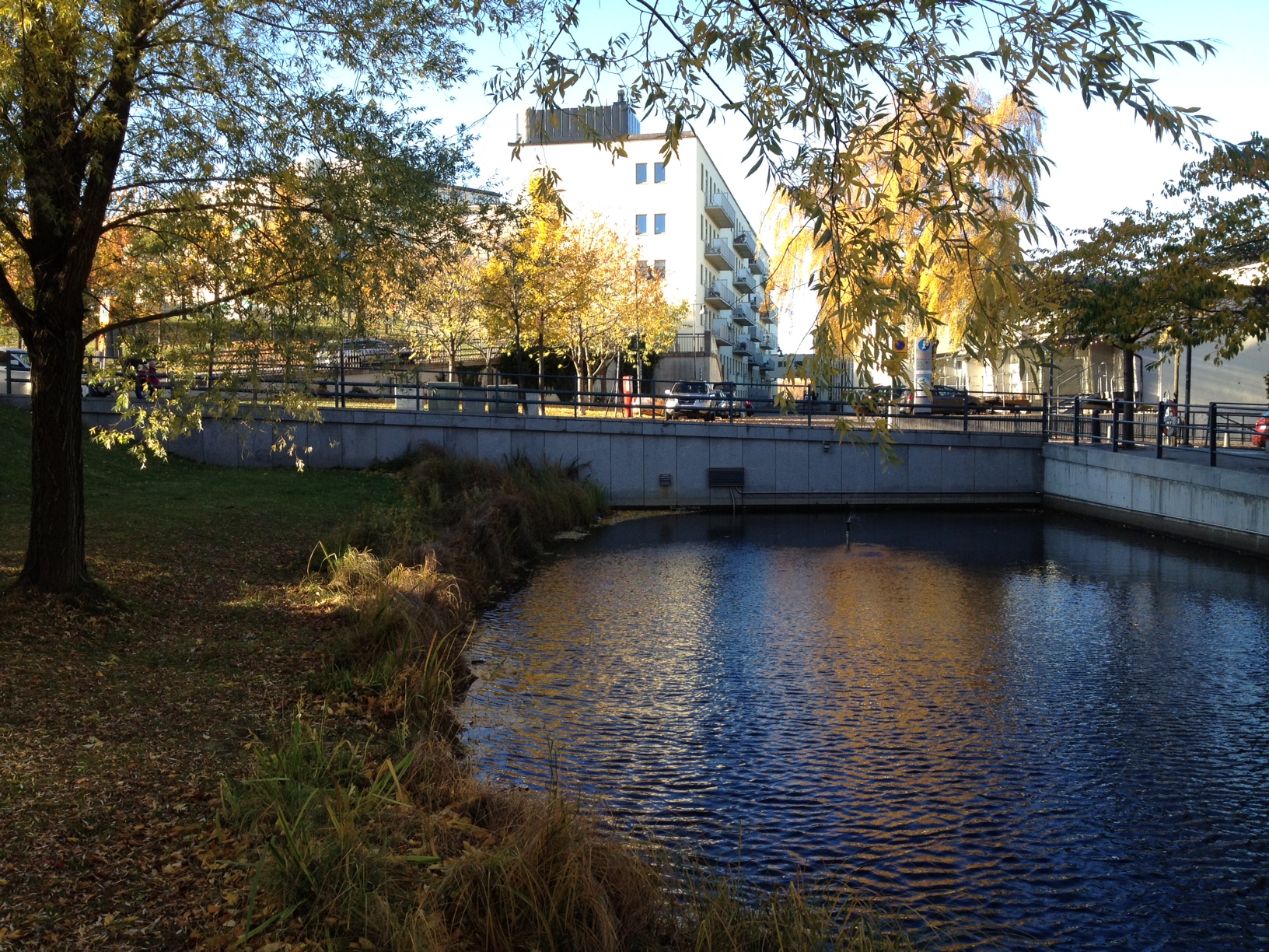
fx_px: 1283
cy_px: 476
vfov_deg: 40.7
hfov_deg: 52.6
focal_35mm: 35
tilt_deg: -2.7
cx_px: 634
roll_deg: -0.7
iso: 50
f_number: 2.4
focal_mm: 4.28
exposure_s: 1/264
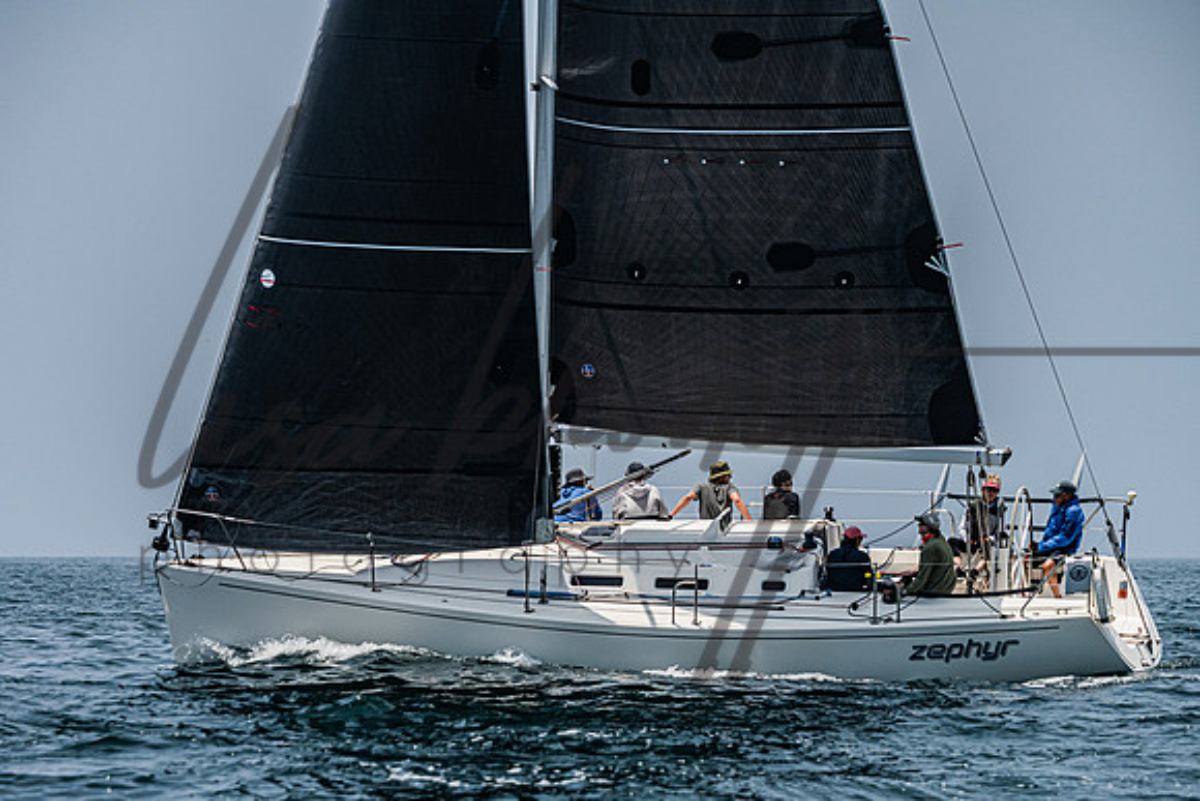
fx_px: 7969
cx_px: 567
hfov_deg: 8.6
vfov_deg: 5.8
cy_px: 504
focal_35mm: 239
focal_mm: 190
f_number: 6.3
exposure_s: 1/5000
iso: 400
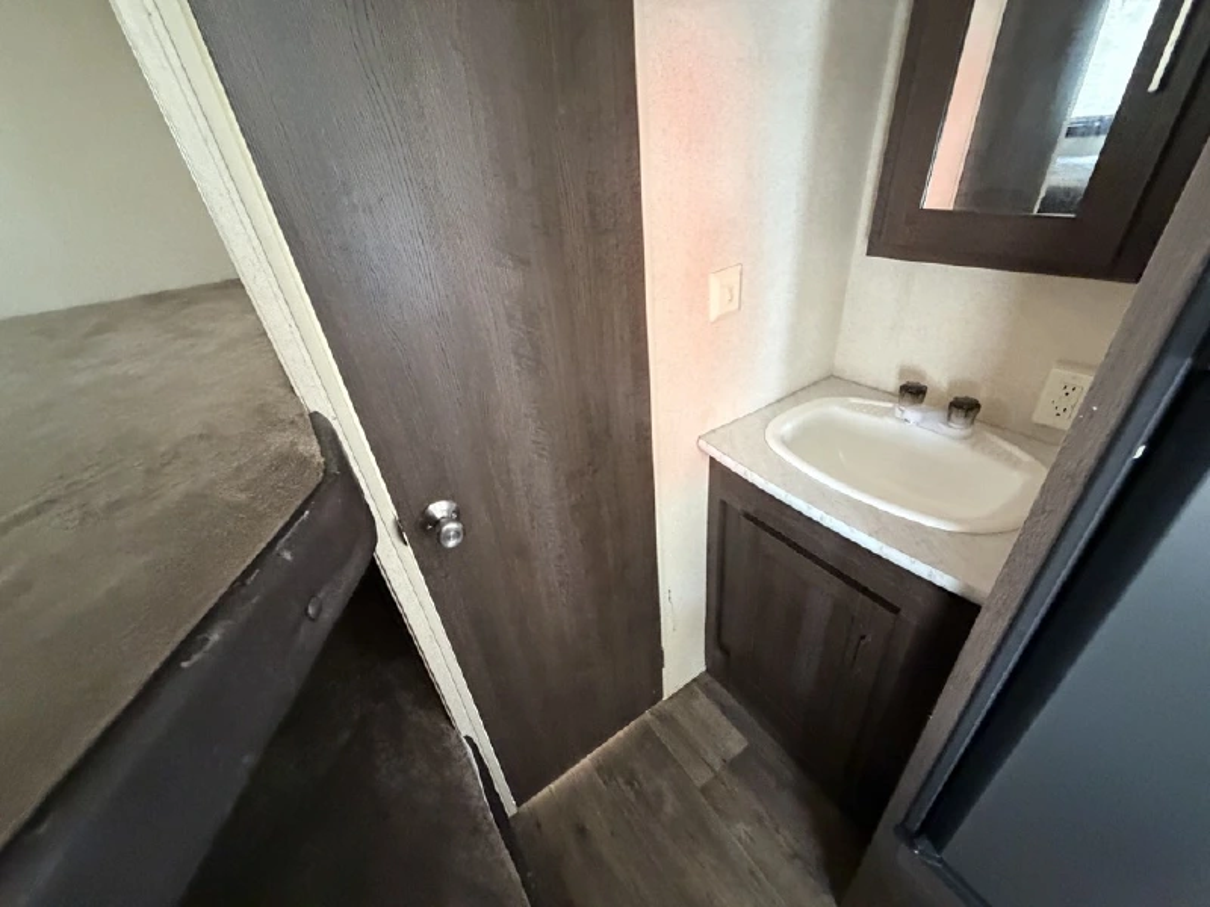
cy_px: 454
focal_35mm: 14
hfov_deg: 102.1
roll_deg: +5.1
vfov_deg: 85.7
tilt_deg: -31.8
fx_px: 489
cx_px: 605
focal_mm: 2.22
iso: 1000
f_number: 2.2
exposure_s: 1/60
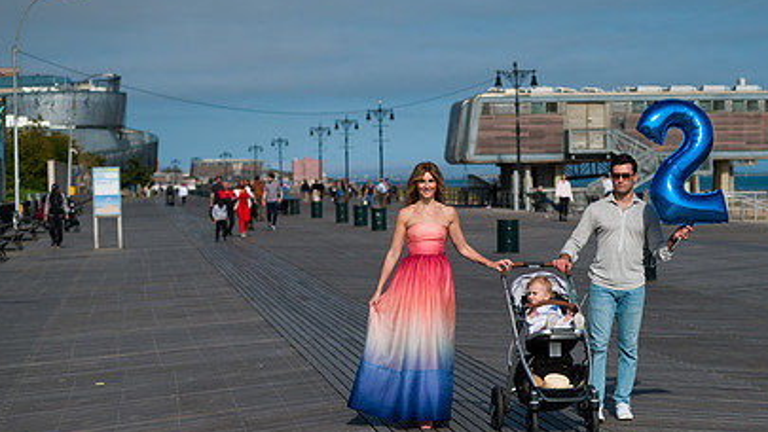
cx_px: 520
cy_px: 356
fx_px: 2139
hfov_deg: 20.3
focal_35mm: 105
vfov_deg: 11.5
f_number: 4
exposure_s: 1/6400
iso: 200
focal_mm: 70
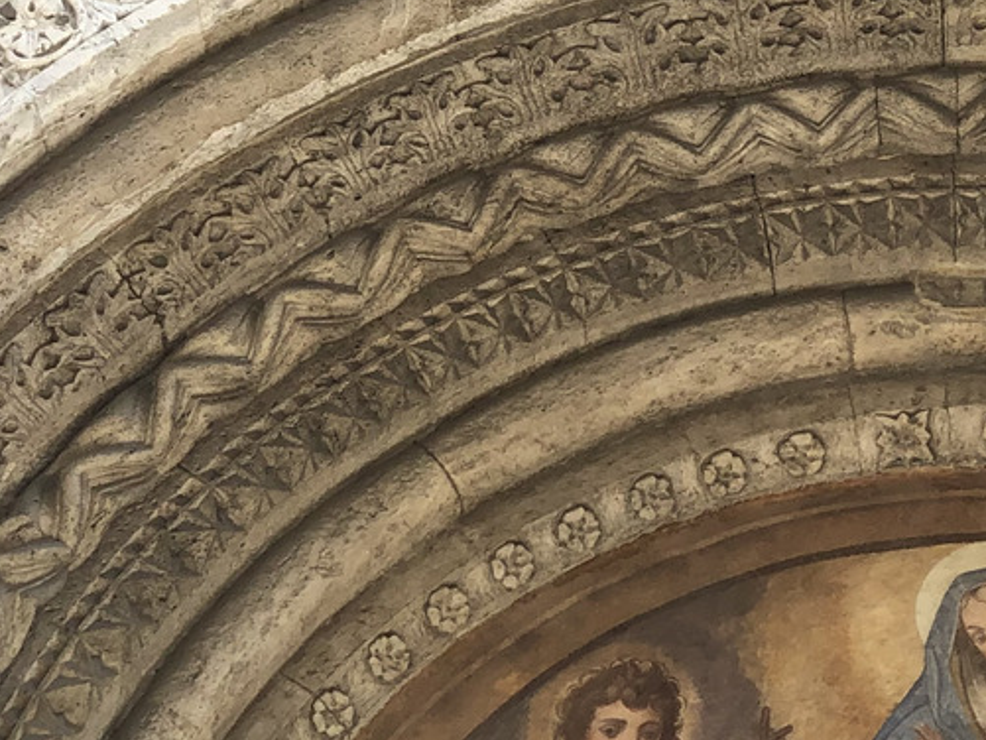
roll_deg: +0.0
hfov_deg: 11.8
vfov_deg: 8.9
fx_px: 4729
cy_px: 394
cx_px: 1023
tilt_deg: +36.6
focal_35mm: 166
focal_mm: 6
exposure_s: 1/120
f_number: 2.4
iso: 25
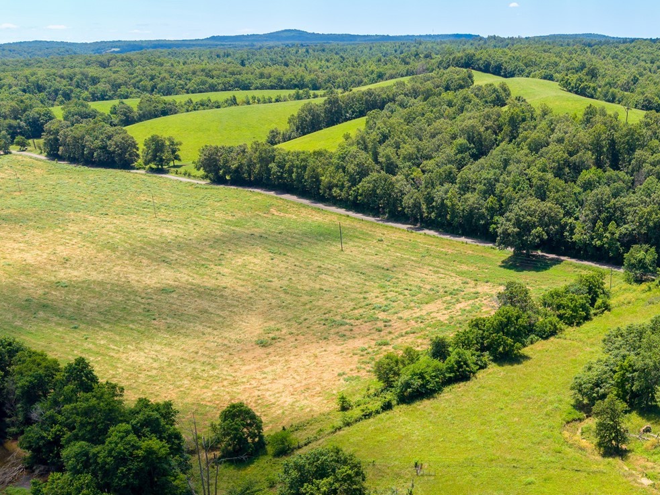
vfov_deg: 30.2
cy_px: 387
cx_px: 495
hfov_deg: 39.3
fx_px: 896
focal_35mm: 47
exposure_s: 1/1500
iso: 230
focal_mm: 8.67
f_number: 1.8
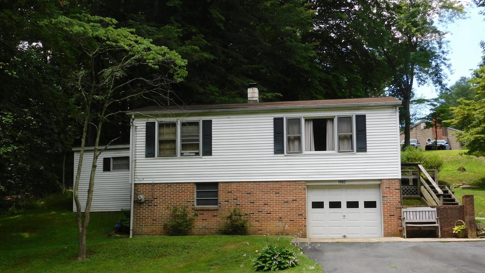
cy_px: 165
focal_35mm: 44
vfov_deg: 27.0
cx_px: 241
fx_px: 566
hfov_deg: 46.4
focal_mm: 7.1
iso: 125
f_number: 3.6
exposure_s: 1/320
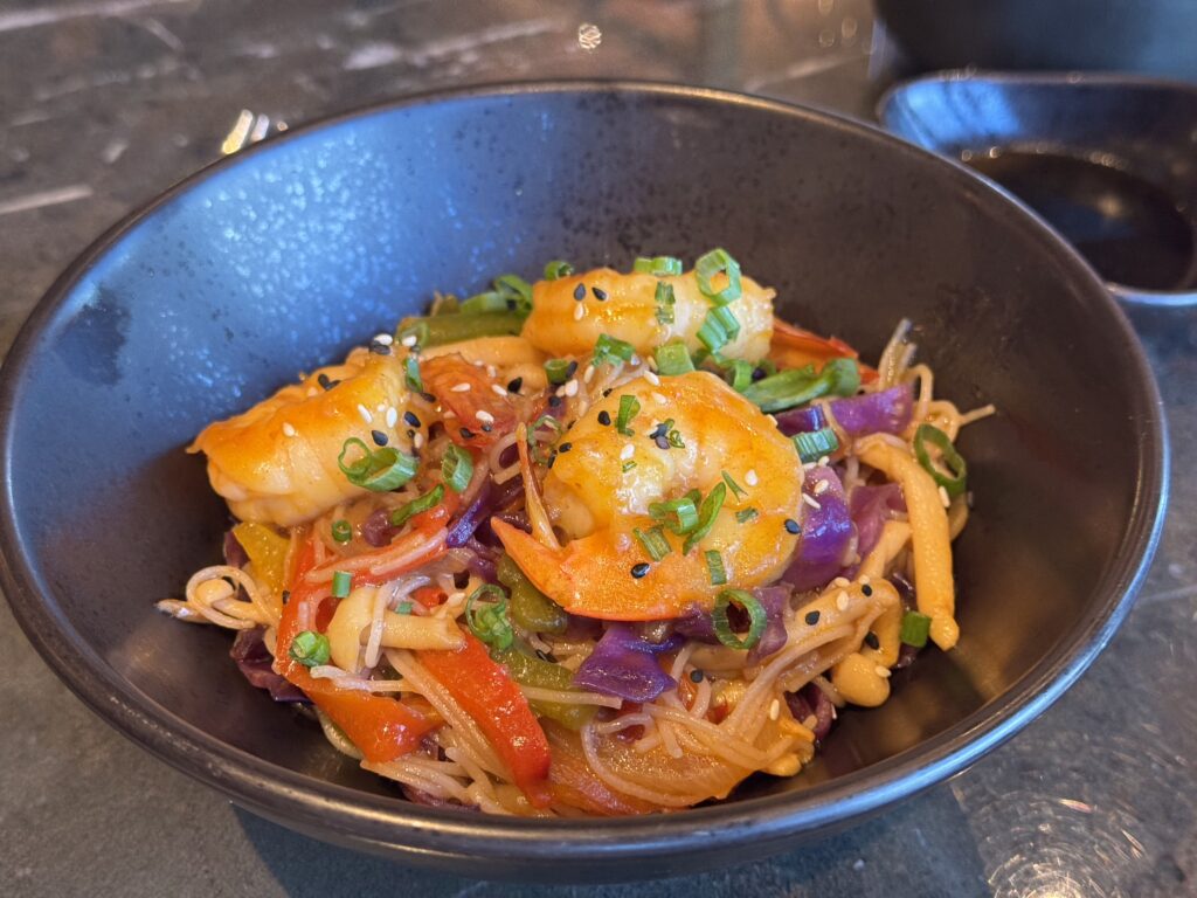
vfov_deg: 30.3
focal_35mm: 48
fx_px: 1660
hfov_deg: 39.7
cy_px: 449
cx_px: 598
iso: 250
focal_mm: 6.76
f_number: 1.78
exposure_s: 1/50
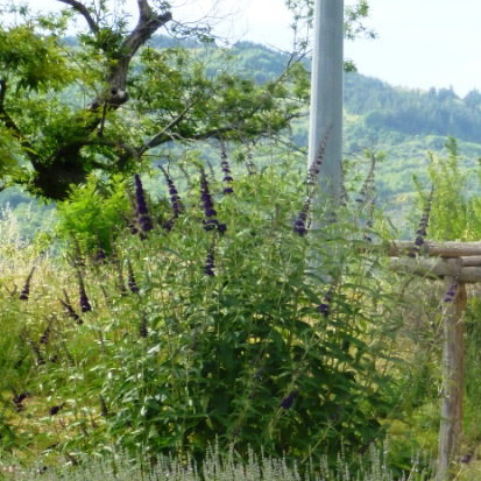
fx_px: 3443
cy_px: 425
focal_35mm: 219
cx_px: 588
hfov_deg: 7.9
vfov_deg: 8.0
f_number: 5.3
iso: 100
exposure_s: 1/125
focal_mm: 17.8
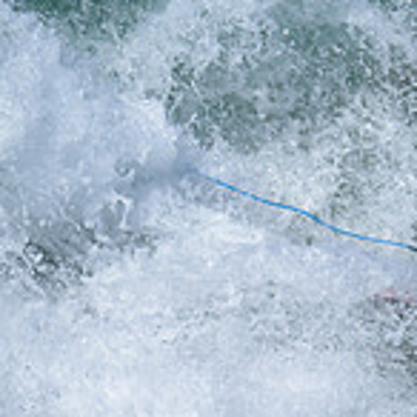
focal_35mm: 3722
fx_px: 50727
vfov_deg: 0.5
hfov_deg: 0.5
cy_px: 35
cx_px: 724
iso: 320
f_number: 6.3
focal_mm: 800
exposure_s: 1/2000
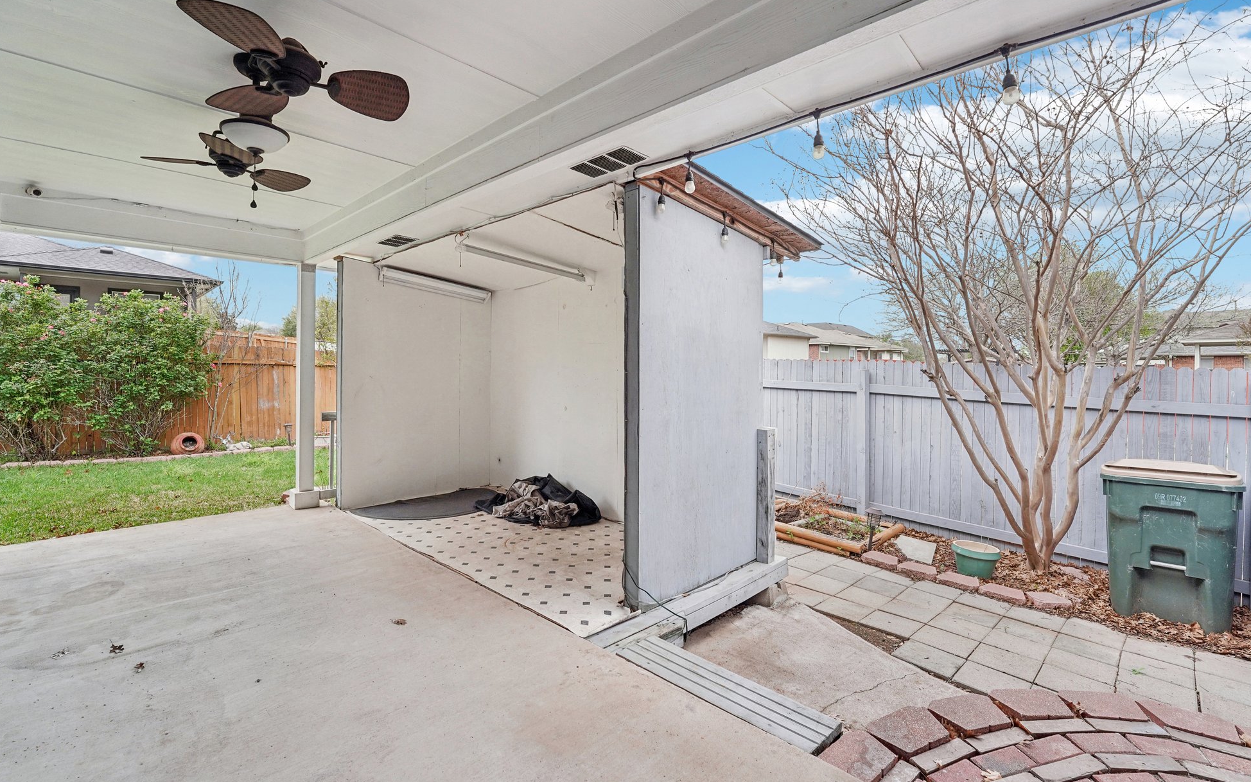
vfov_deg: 74.8
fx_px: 511
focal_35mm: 15
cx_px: 608
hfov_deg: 101.4
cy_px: 379
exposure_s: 1/160
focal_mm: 14
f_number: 8
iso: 400
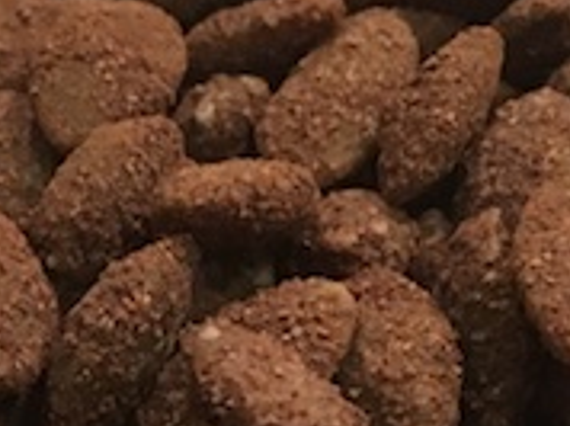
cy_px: 722
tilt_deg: -53.1
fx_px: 2417
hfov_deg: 13.2
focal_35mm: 147
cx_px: -32
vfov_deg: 9.6
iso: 160
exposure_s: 1/30
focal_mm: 4.15
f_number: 2.2
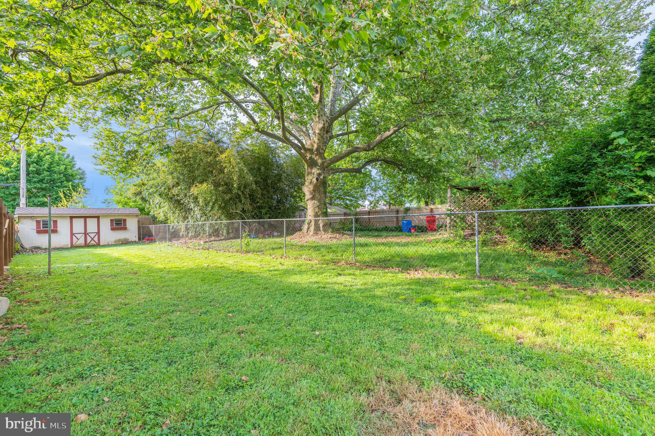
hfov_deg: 104.3
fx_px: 255
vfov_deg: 81.1
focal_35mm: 14
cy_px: 218
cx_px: 328
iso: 200
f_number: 5.6
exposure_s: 1/250
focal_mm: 14
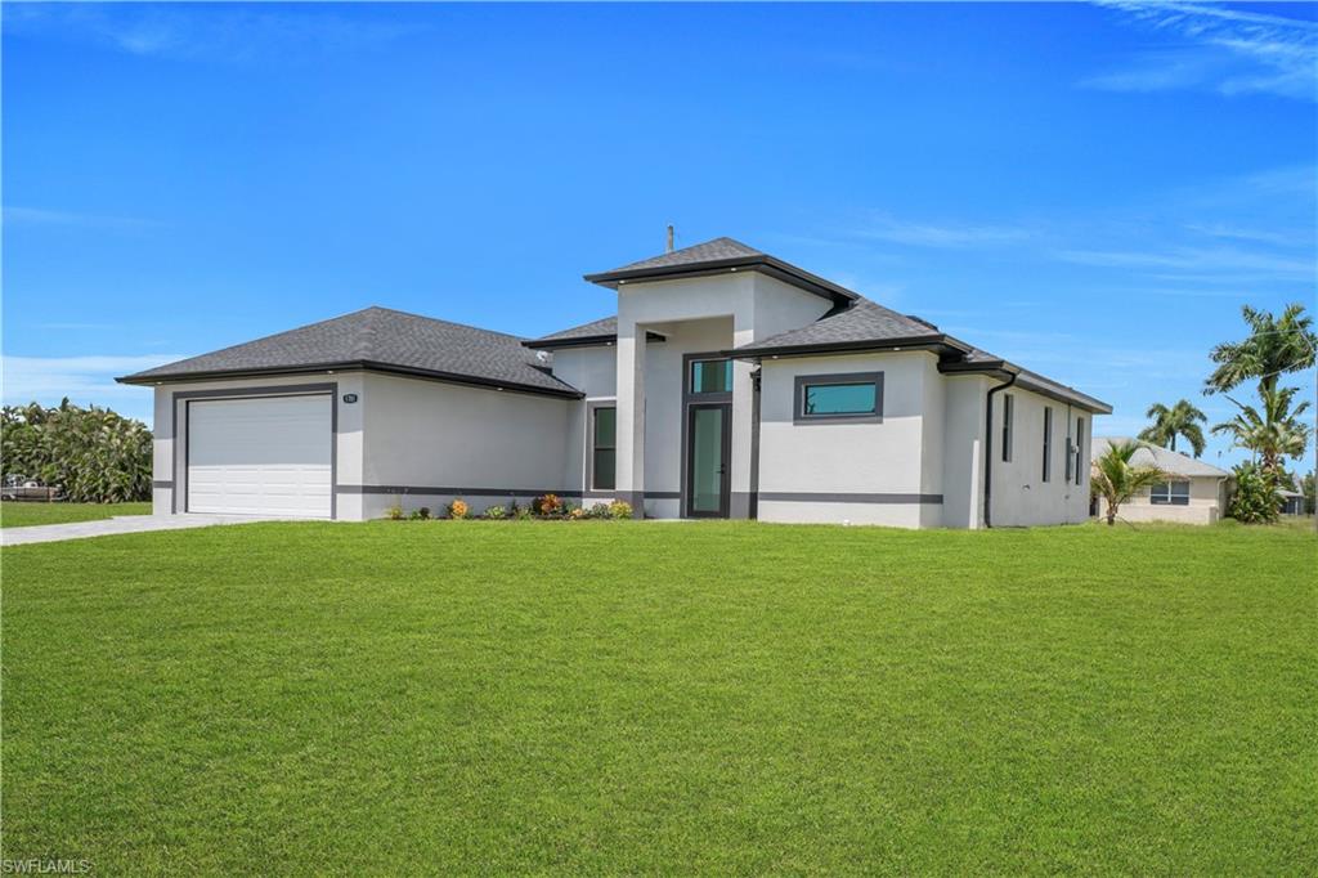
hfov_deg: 61.9
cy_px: 439
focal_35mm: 30
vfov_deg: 43.6
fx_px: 1098
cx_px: 659
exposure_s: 1/320
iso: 100
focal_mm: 20
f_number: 8
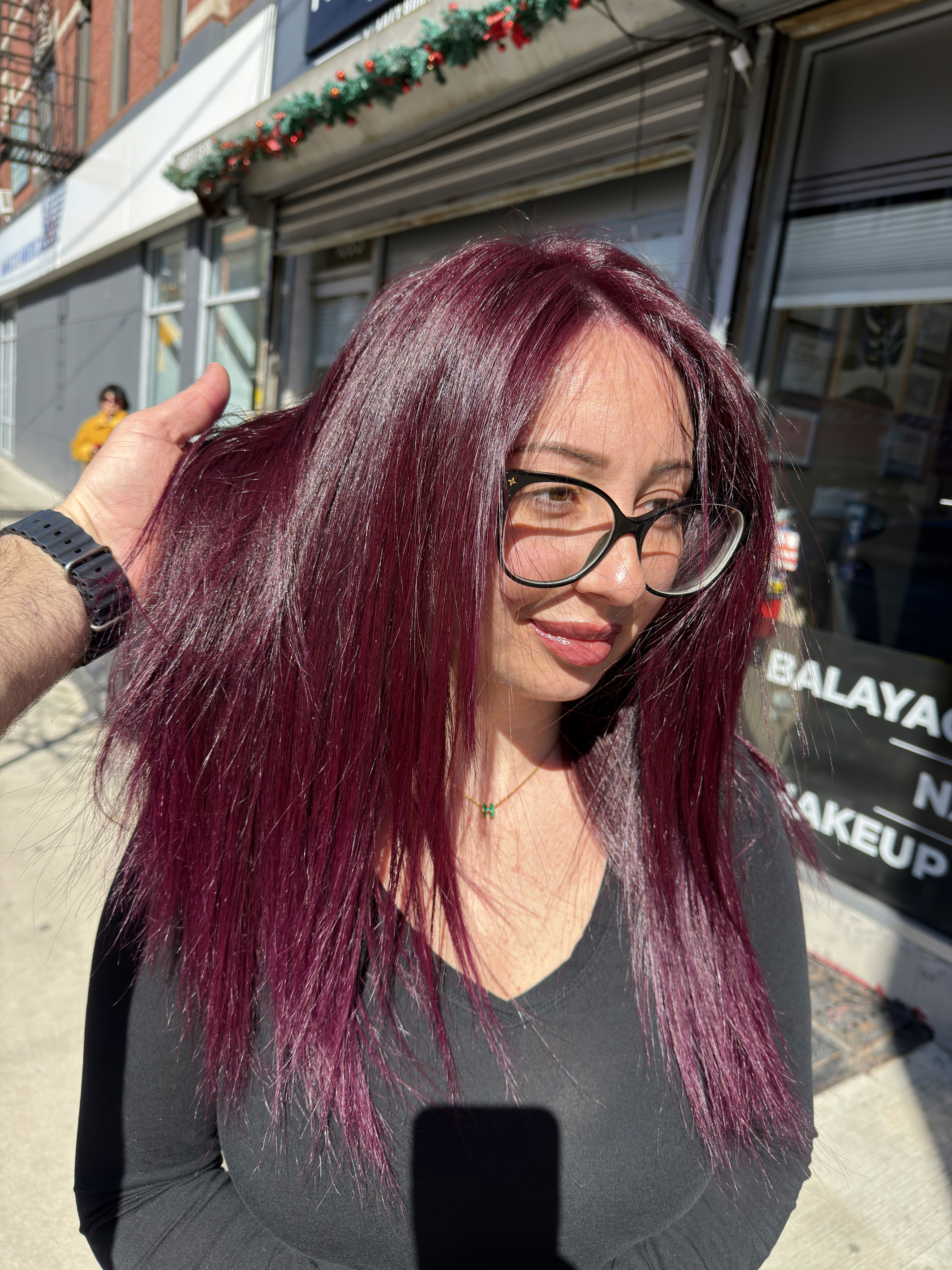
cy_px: 635
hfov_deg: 56.8
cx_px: 476
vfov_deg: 71.6
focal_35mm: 24
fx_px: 880
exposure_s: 1/3401
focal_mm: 6.76
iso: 64
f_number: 1.78
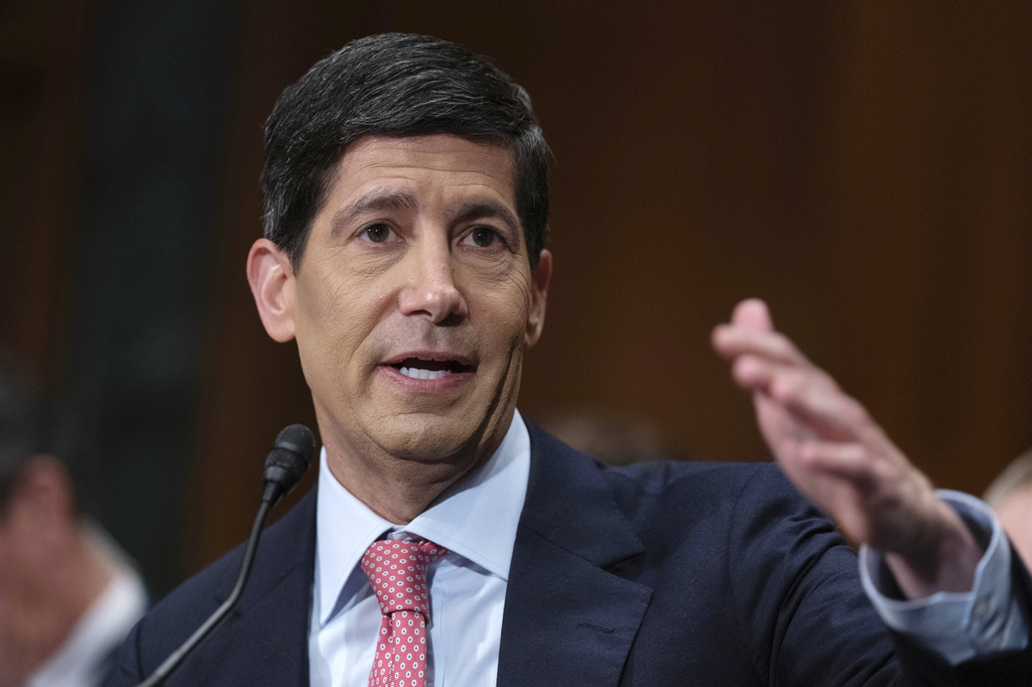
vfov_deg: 6.9
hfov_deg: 10.3
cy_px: 344
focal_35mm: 200
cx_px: 516
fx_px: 5731
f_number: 3.2
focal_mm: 200
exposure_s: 1/400
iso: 3200
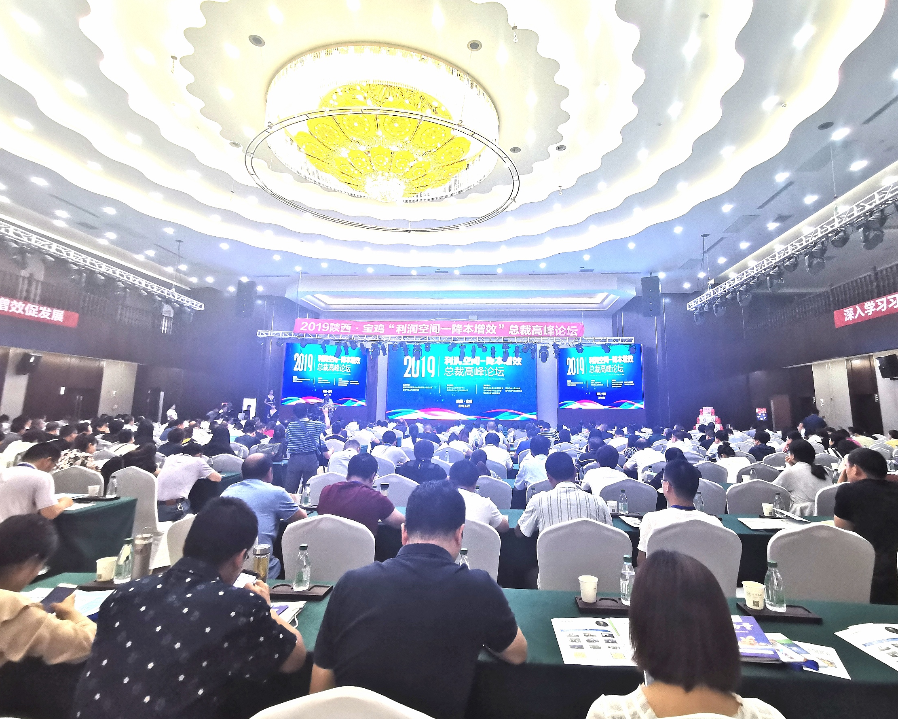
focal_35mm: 18
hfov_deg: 86.3
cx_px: 473
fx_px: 478
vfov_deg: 73.7
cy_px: 335
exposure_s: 1/50
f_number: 2.2
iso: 160
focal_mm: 2.35
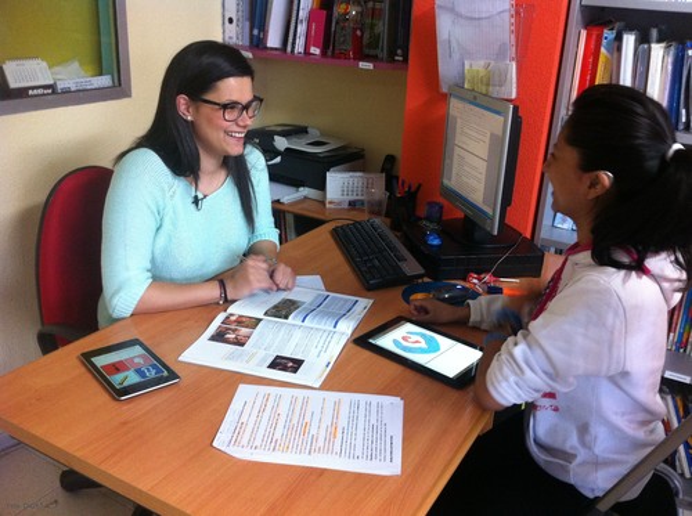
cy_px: 258
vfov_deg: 40.6
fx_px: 698
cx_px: 346
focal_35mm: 35
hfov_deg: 52.7
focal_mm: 3.85
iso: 200
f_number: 2.8
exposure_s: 1/17
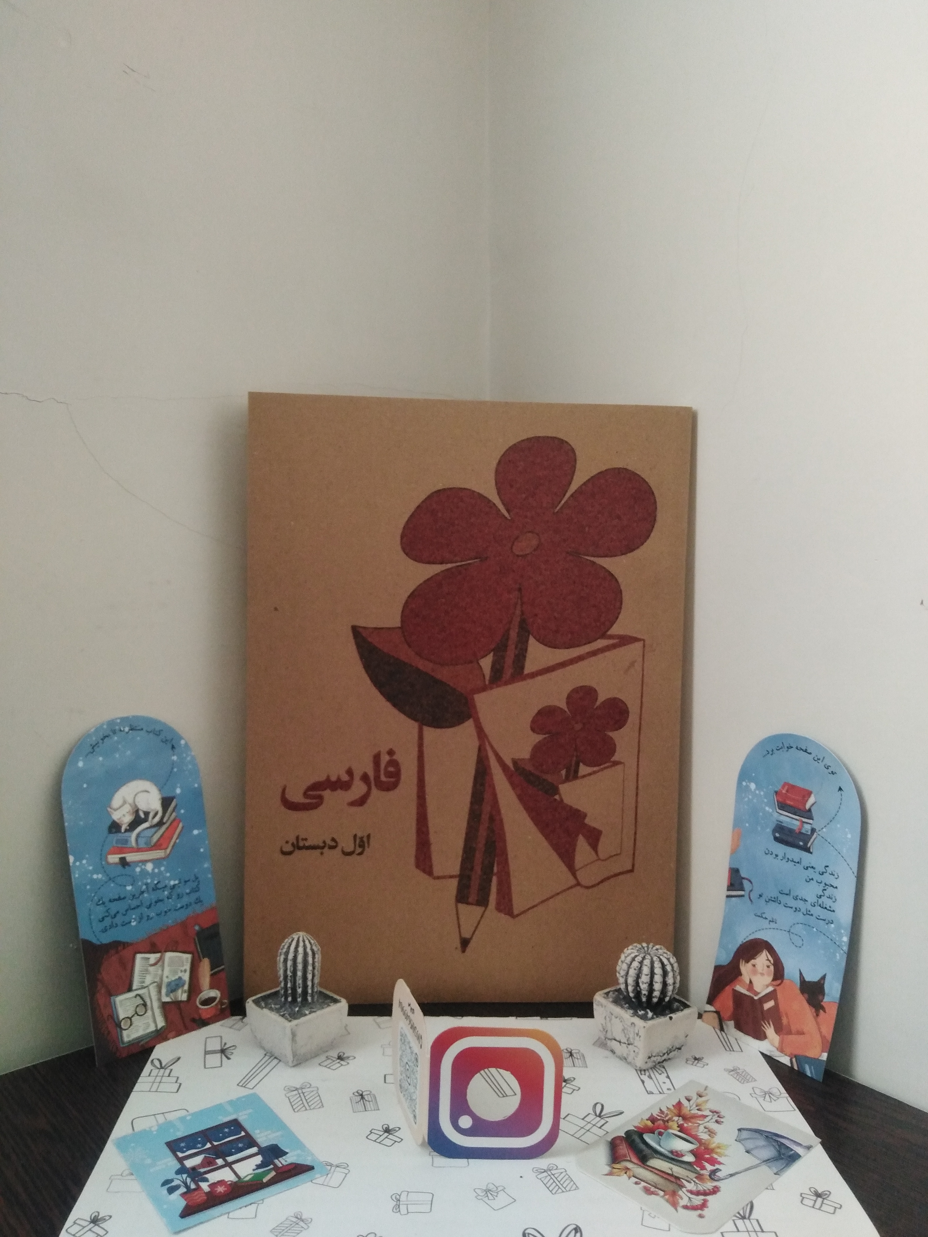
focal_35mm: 26
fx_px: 929
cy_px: 618
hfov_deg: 53.1
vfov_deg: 67.3
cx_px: 464
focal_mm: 3.59
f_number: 1.8
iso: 398
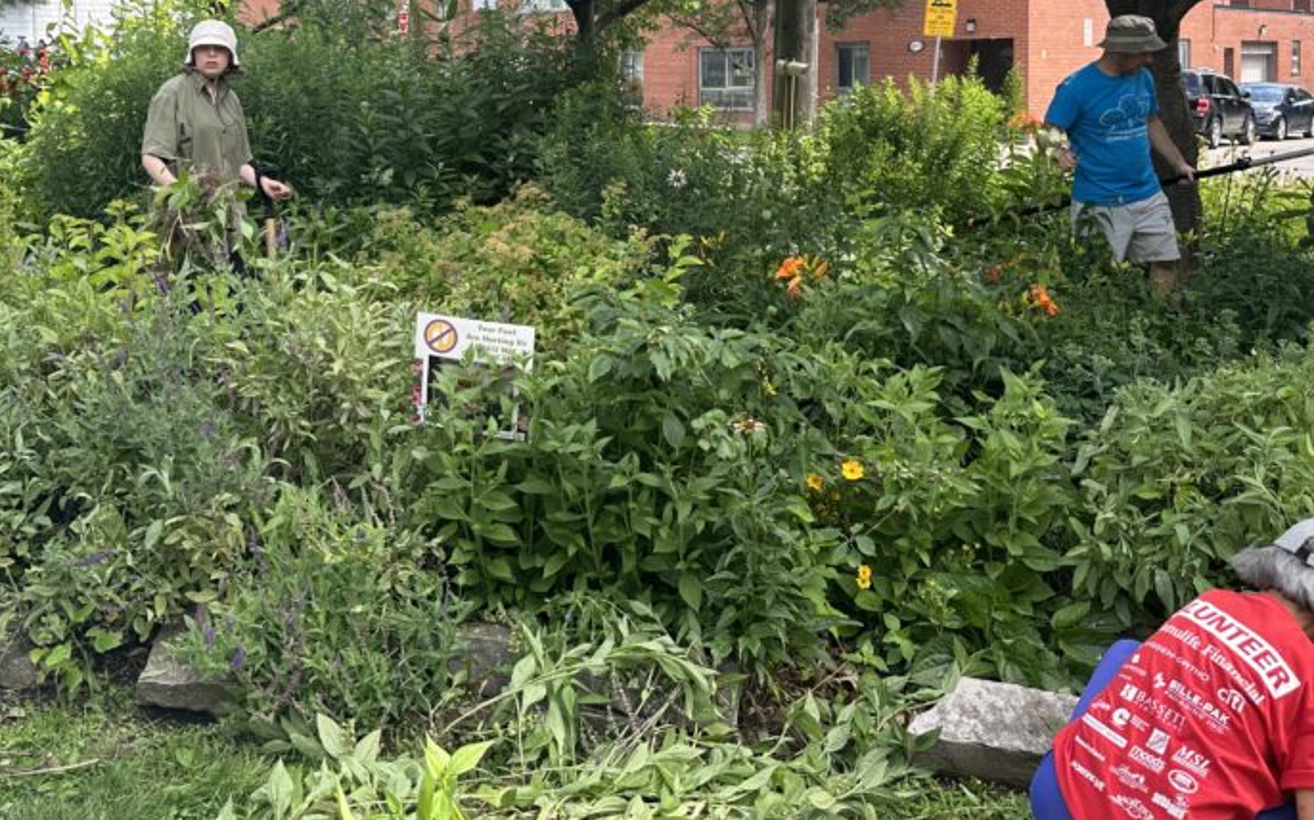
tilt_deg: -1.5
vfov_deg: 32.4
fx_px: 1360
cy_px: 138
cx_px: 548
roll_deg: +0.5
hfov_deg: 51.3
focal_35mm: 38
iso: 80
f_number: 1.78
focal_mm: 6.86
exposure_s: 1/594
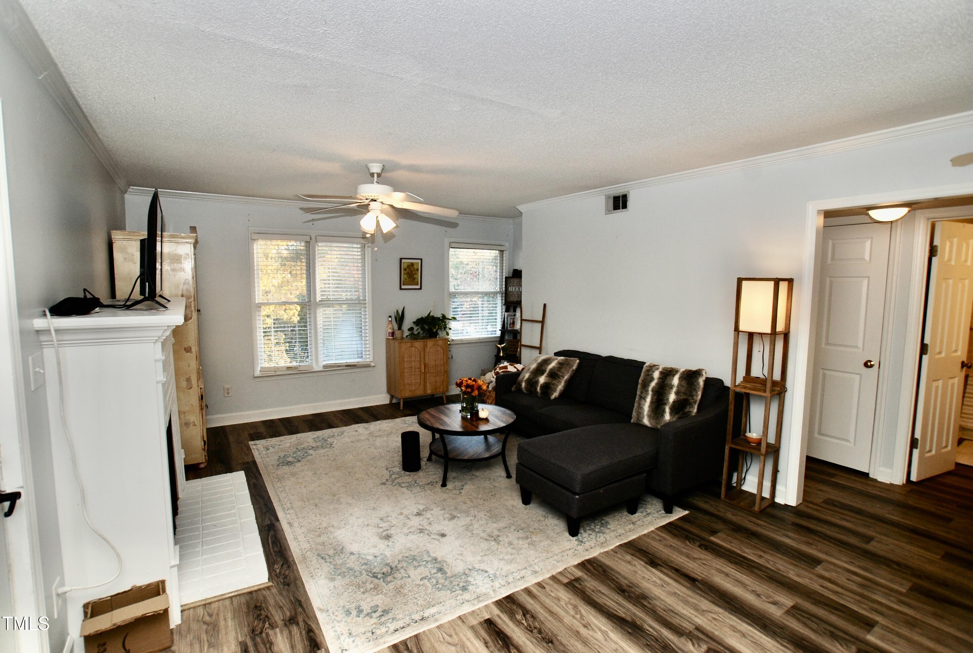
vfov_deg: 72.3
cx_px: 486
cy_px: 326
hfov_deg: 94.9
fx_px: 447
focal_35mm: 16
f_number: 4.5
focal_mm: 11
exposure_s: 1/60
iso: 200
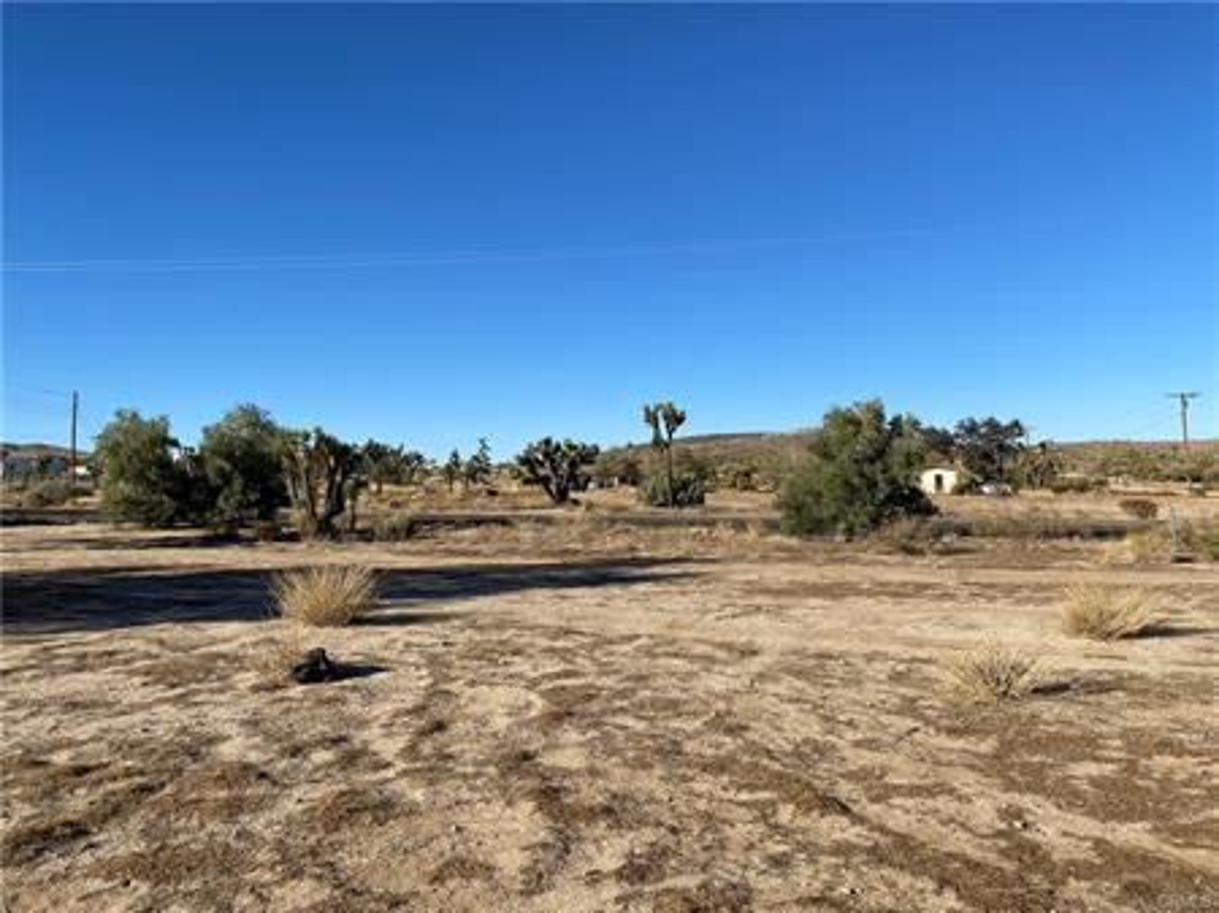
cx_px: 610
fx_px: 915
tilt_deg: +3.2
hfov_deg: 67.3
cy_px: 456
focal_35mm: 26
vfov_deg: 53.0
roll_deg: +0.5
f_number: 1.8
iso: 32
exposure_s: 1/3205
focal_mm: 4.25
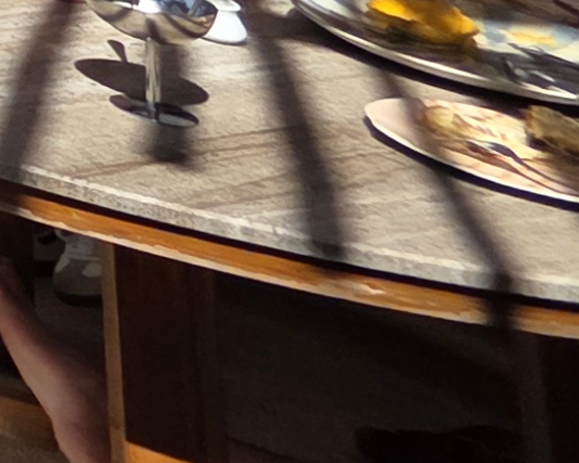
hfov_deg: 9.0
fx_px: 1628
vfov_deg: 11.4
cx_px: -1551
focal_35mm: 95
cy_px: -839
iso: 40
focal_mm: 2.2
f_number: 1.9
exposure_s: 1/1677
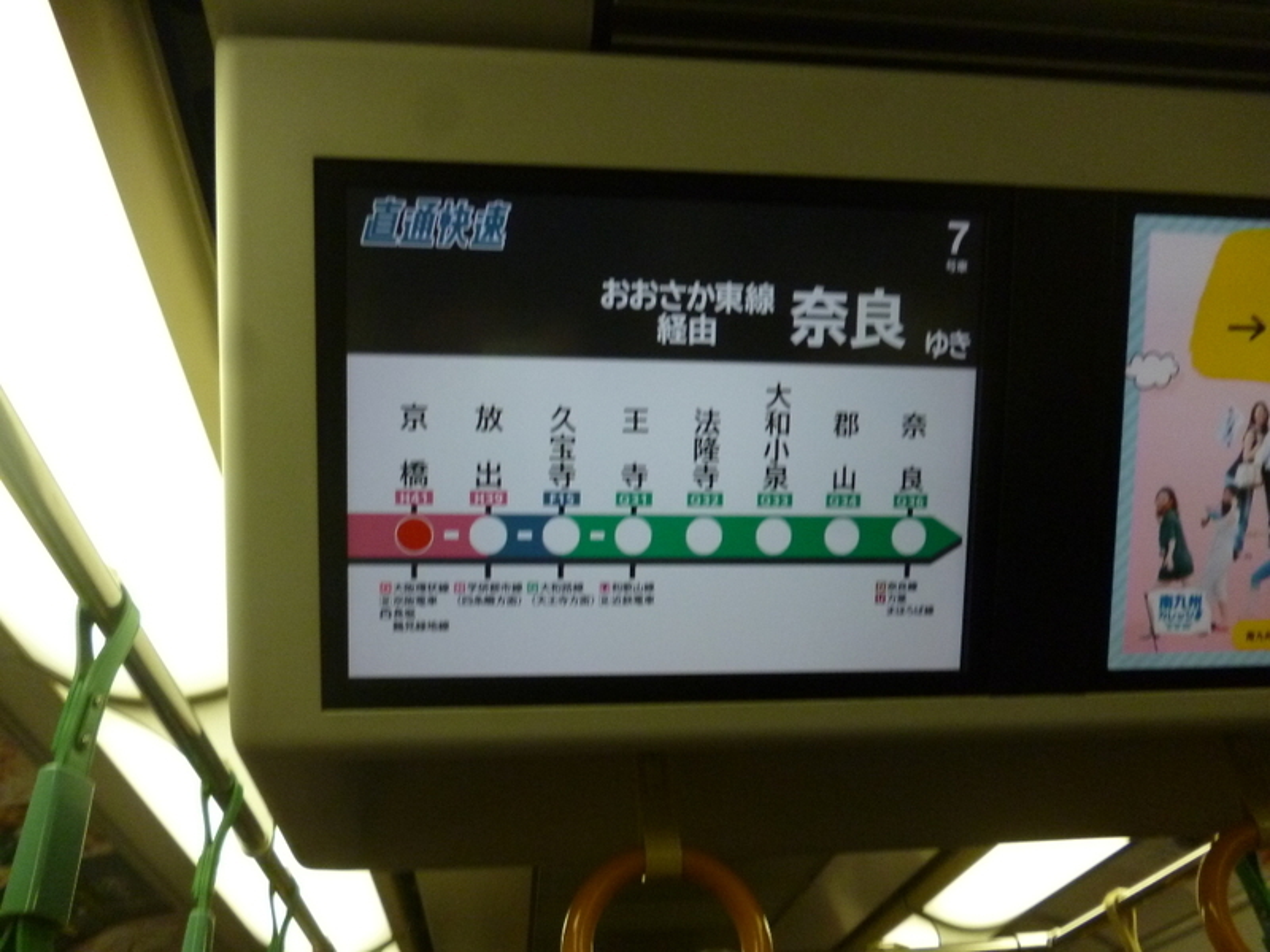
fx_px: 1027
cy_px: 476
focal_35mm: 28
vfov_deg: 49.7
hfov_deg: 63.4
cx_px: 635
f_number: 3.1
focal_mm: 5
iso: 400
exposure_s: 1/50
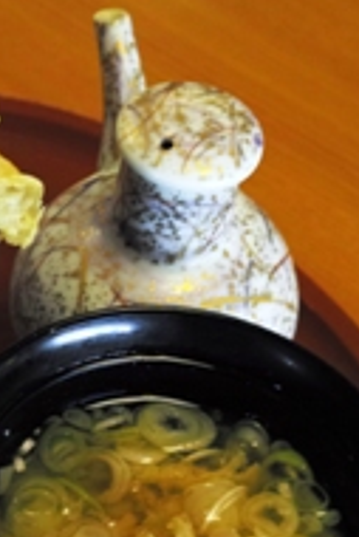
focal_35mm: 106
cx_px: -172
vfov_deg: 19.3
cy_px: 295
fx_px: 1583
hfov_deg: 12.3
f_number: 6.3
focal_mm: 30
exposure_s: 1/10
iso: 200
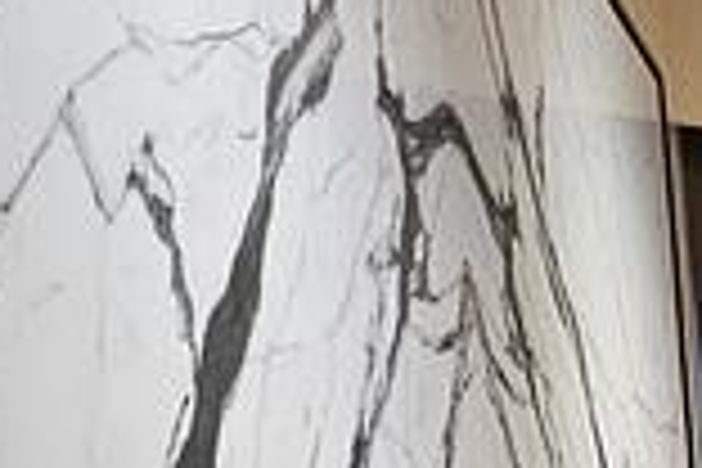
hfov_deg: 12.9
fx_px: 1618
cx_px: 1917
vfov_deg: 13.4
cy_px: 1022
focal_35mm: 83
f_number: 2.2
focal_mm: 2.2
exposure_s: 1/33.3
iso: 400
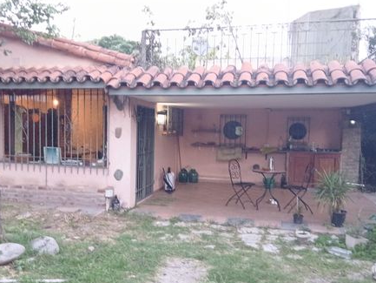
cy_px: 158
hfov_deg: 51.1
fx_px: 391
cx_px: 155
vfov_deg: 39.6
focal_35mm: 36
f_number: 1.8
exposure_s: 1/16.7
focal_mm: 3.98
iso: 250
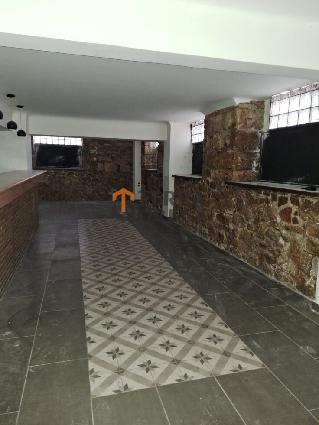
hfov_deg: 56.8
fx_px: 295
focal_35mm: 24
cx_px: 160
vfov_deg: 71.6
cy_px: 211
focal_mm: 5.54
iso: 25
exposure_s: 1/10
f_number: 1.8
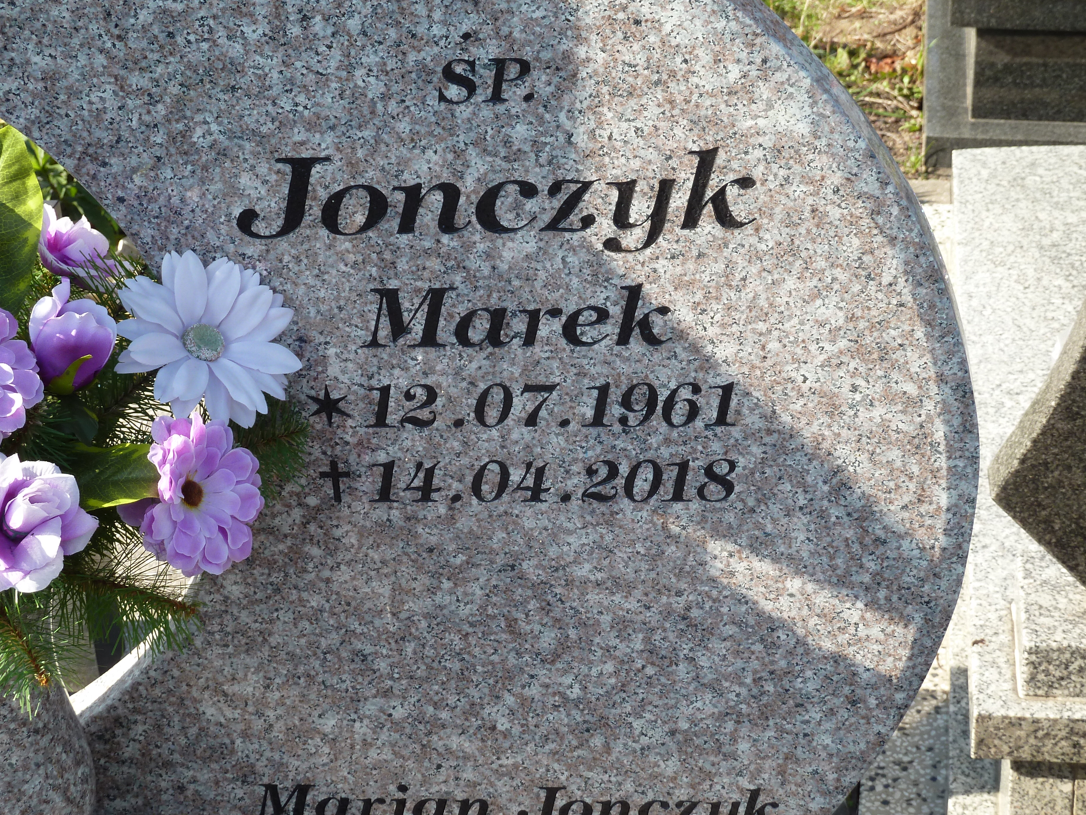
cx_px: 557
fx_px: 2447
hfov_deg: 25.0
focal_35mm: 78
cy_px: 428
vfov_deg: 18.9
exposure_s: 1/160
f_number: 4.1
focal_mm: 11.9
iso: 80
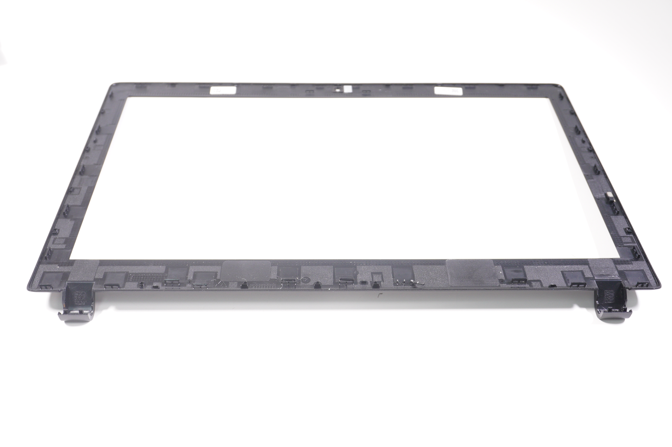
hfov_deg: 51.3
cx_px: 336
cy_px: 224
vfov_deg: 35.4
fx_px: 699
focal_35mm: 38
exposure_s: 1/80
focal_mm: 25
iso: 640
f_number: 5.6
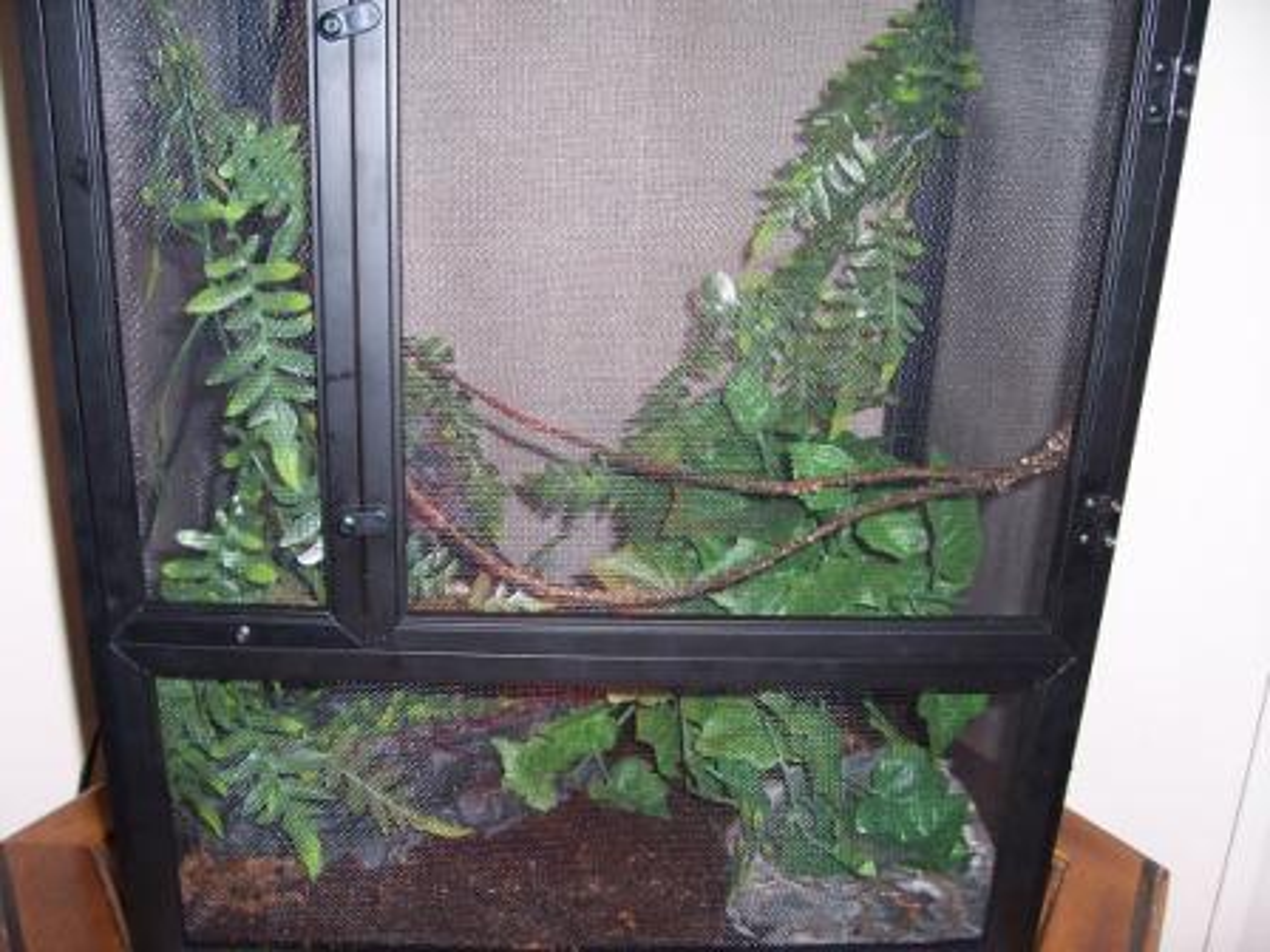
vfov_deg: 41.8
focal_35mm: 34
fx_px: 1247
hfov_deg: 54.0
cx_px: 635
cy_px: 476
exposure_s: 1/60
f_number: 2.7
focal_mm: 5.6
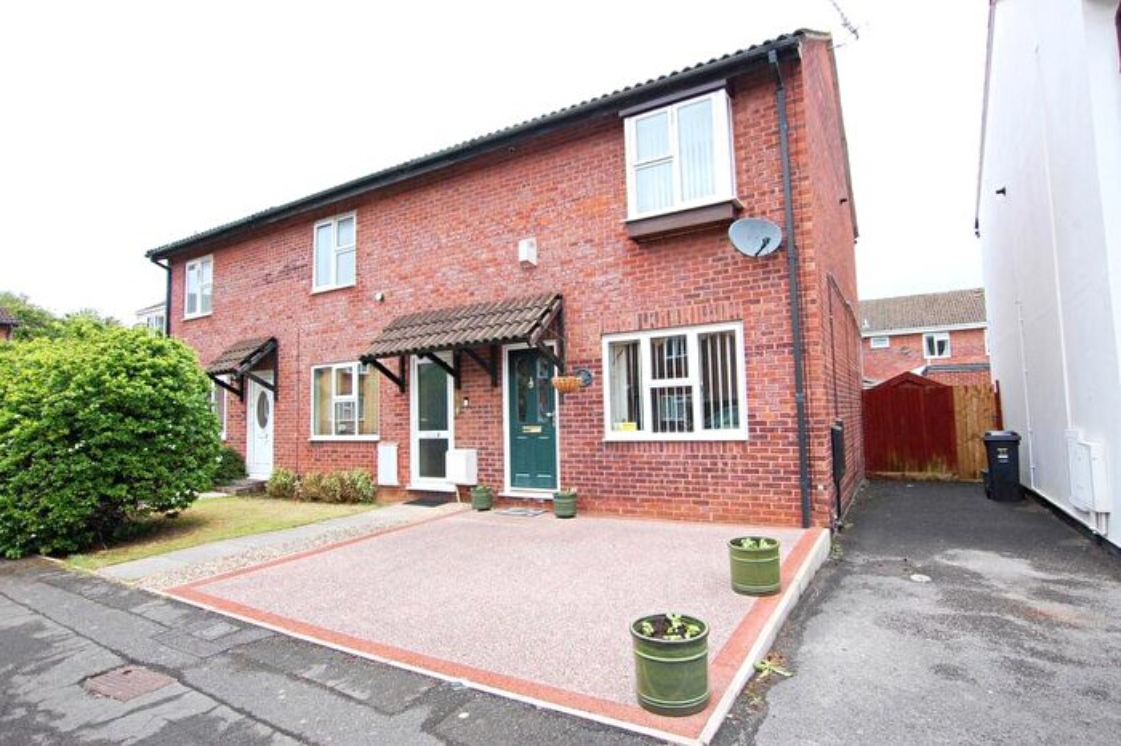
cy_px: 373
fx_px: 560
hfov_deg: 90.0
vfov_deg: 67.3
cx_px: 560
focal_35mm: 18
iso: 800
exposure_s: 1/250
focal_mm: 12
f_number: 8
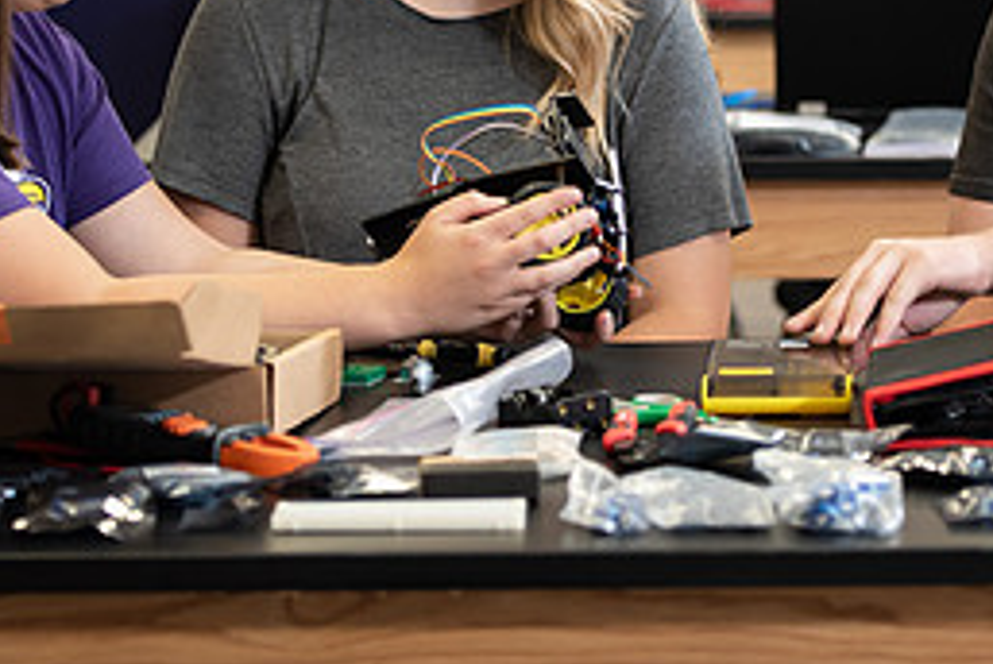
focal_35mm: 185
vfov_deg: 7.4
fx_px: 5109
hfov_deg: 11.1
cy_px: 133
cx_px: 580
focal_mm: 82
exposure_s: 1/200
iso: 640
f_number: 3.2
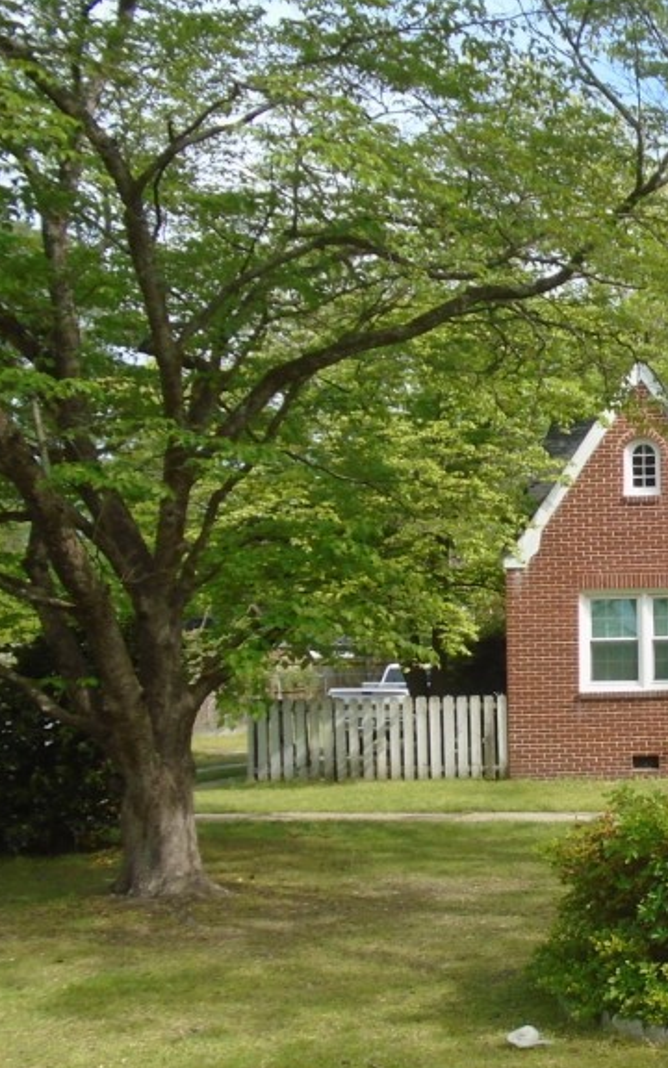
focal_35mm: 49
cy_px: 643
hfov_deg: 22.9
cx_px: 907
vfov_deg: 40.9
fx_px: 1427
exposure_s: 1/500
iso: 100
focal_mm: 4.6
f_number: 3.2
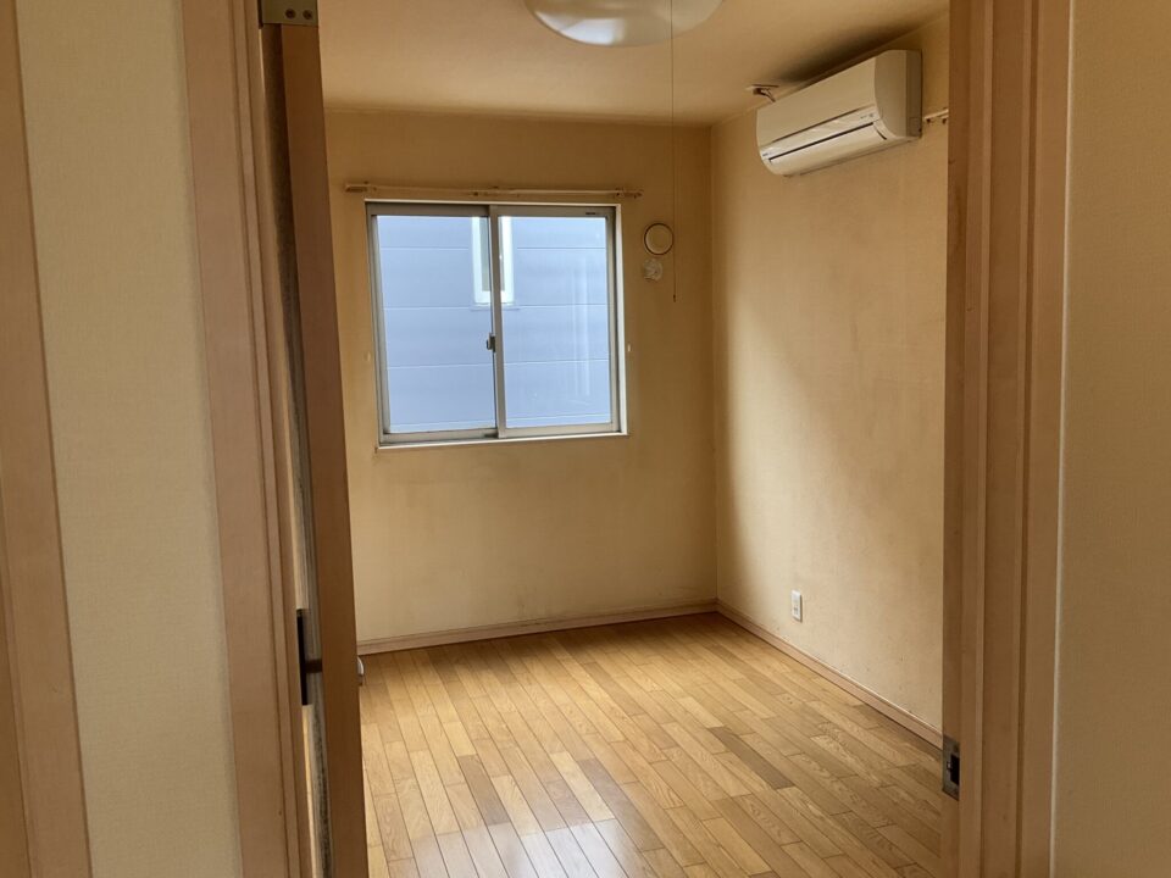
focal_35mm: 29
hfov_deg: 61.7
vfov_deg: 48.2
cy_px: 439
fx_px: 981
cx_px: 586
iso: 64
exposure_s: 1/122
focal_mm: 3
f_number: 1.8
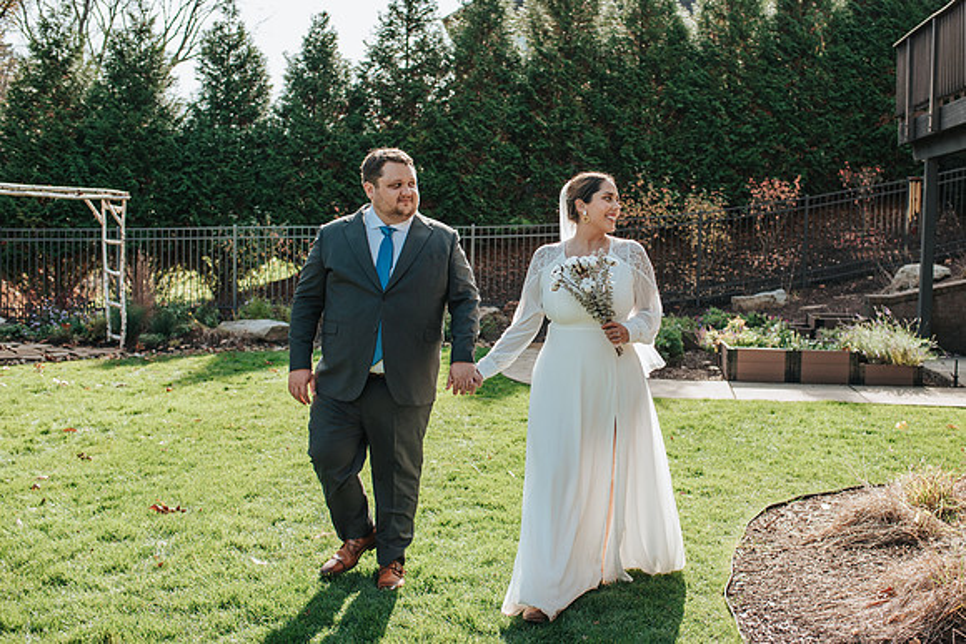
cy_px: 305
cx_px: 550
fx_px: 1078
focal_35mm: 40
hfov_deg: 48.1
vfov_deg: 33.3
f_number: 3.5
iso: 320
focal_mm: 35
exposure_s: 1/1250
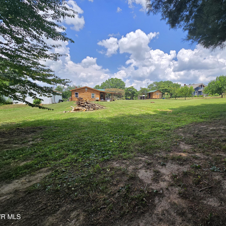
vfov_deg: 87.4
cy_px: 110
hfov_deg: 84.7
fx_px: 118
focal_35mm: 16
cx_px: 149
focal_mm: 2.2
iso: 50
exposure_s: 1/1794
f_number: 2.2
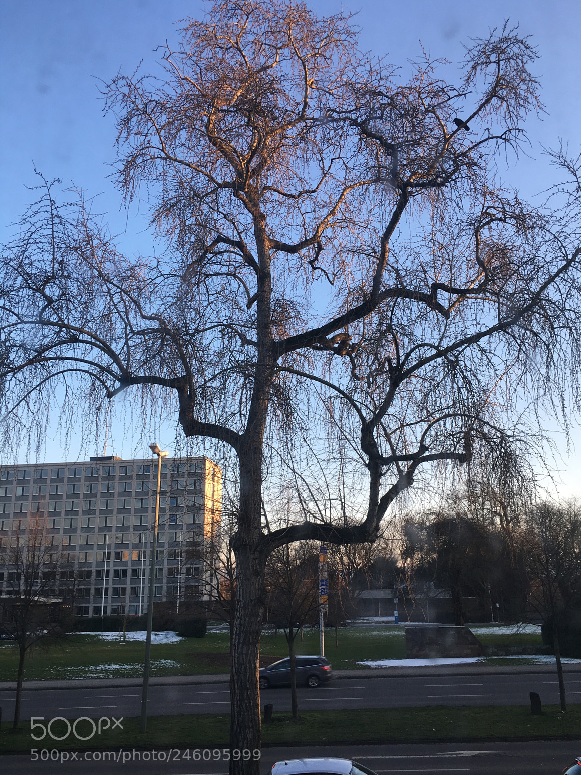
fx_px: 671
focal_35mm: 30
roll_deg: +1.6
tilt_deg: +16.1
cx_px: 300
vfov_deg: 60.0
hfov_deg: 46.8
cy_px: 394
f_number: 2.2
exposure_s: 1/125
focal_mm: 4.15
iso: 25
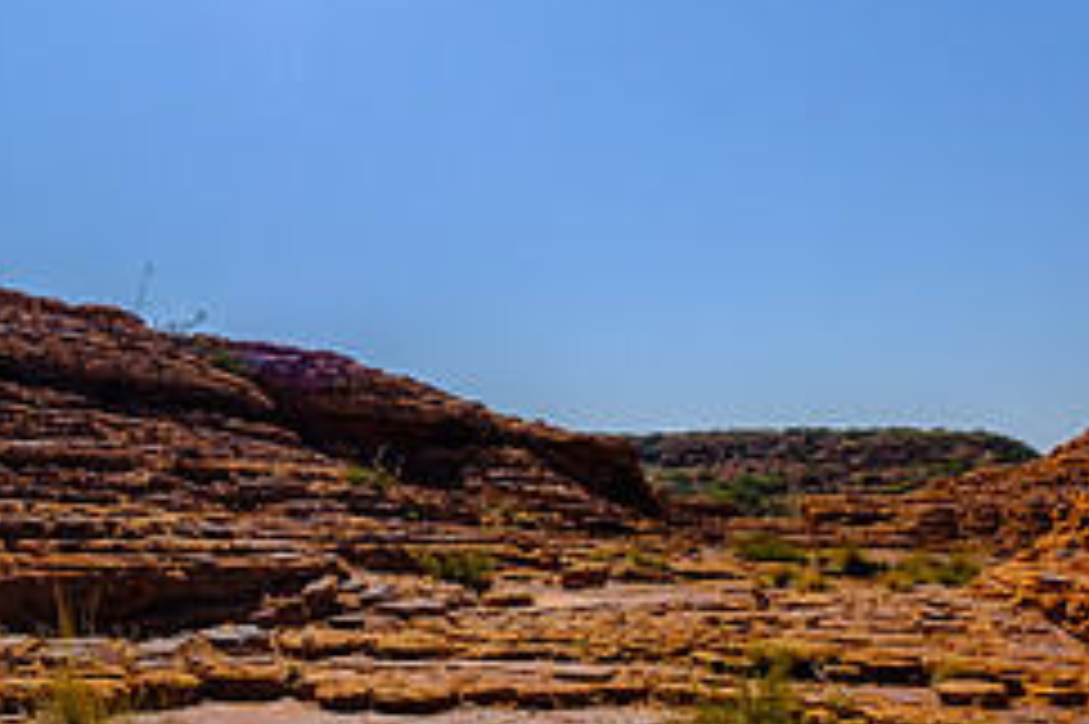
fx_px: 1088
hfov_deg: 51.5
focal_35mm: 36
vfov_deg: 36.4
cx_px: 310
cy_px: 232
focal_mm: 10
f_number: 8
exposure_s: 1/750
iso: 200
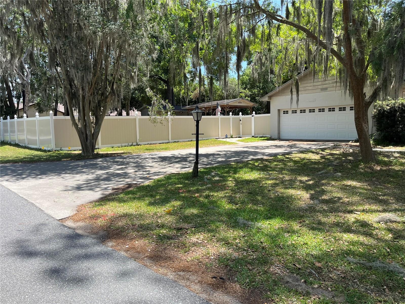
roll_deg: +1.0
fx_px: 304
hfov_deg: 67.3
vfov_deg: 53.1
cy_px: 152
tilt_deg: -4.9
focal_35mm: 26
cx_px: 202
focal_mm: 5.1
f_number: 1.6
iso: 50
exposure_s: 1/1151
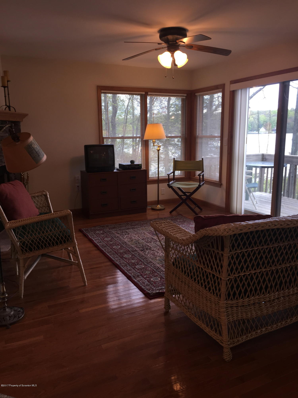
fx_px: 333
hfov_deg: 48.2
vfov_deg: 61.7
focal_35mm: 29
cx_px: 149
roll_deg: +1.1
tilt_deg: -12.2
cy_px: 199
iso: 32
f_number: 2.2
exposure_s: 1/37
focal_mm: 4.15
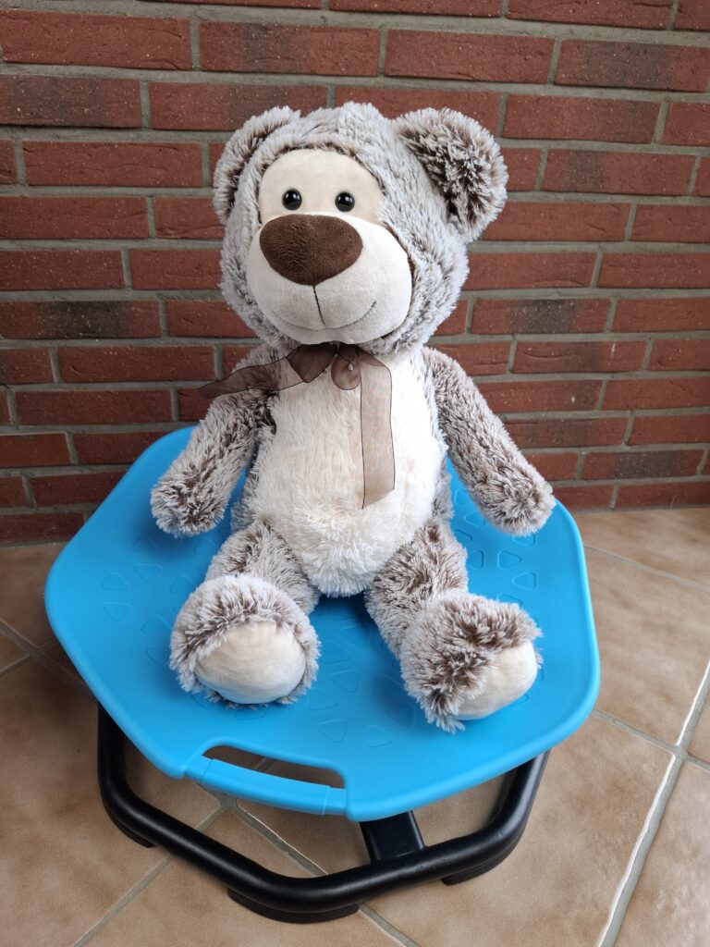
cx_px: 355
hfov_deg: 58.9
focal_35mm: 23
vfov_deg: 73.9
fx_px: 629
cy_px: 474
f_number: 1.8
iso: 160
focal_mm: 5.54
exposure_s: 1/100
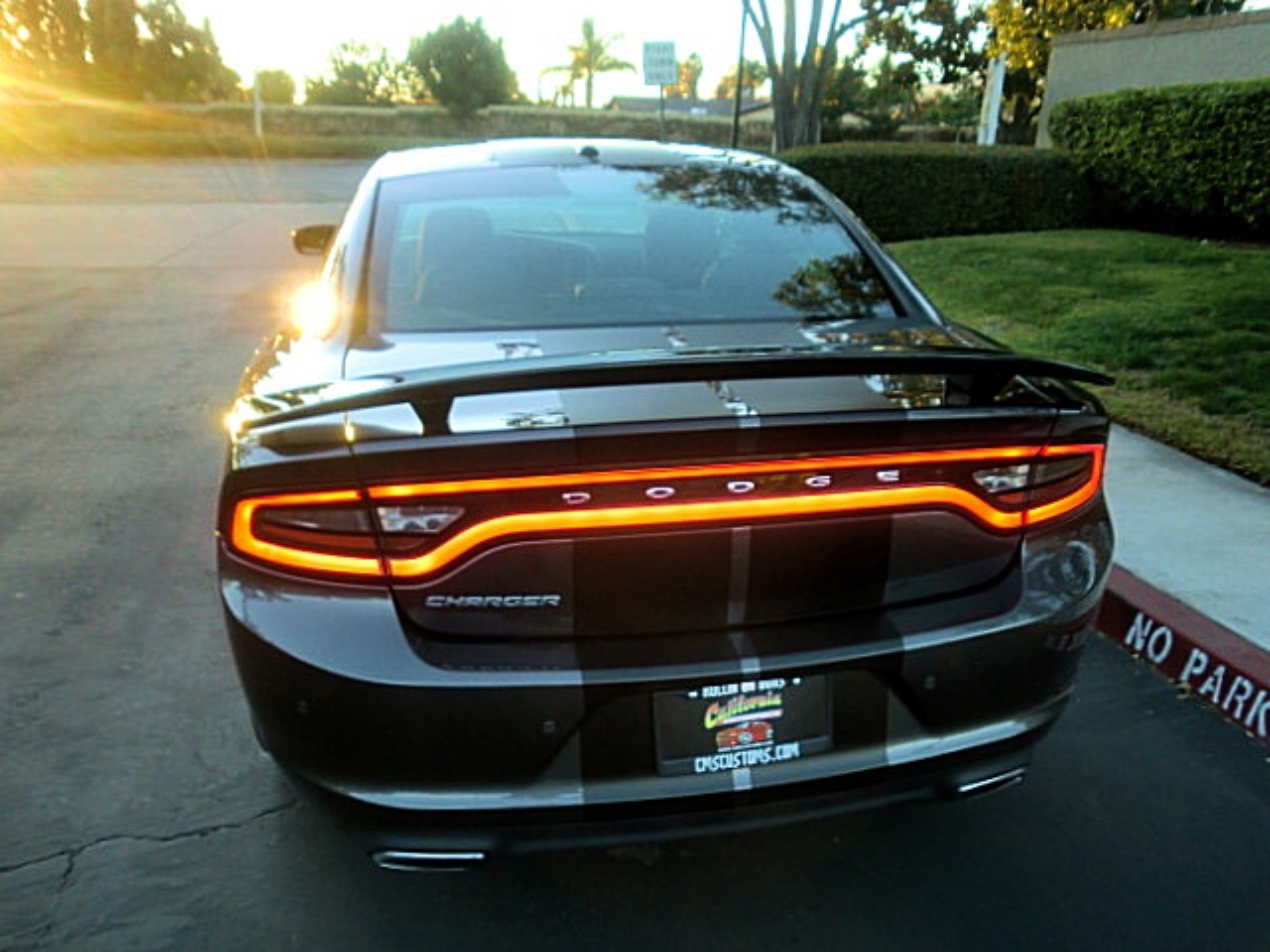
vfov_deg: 53.1
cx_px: 635
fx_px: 954
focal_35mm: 26
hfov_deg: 67.3
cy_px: 476
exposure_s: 1/60
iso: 80
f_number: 2.6
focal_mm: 4.65
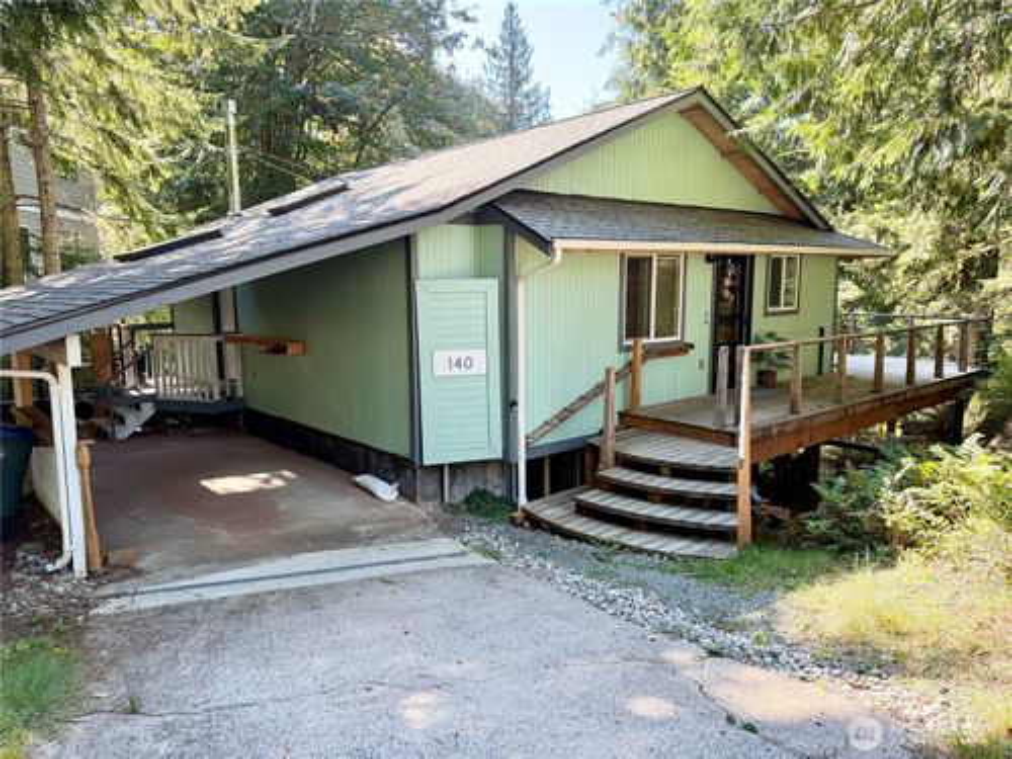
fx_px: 702
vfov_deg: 56.8
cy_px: 380
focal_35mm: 24
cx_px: 506
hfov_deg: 71.6
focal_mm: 6.76
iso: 80
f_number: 1.78
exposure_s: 1/215
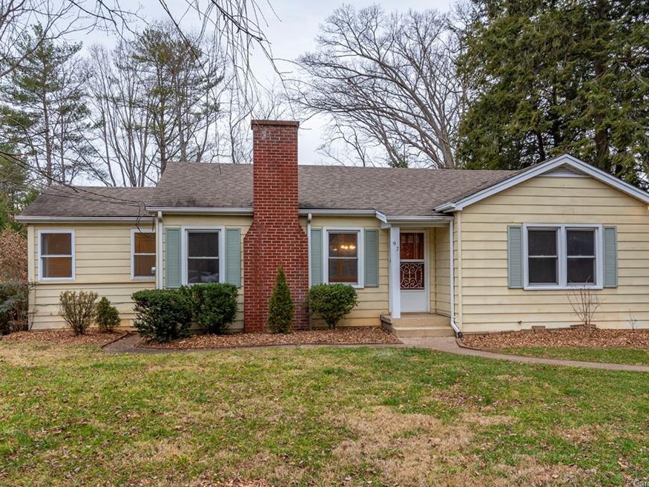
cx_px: 334
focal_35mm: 27
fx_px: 506
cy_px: 236
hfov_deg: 65.3
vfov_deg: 51.3
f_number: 7.1
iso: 320
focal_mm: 24
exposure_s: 1/60
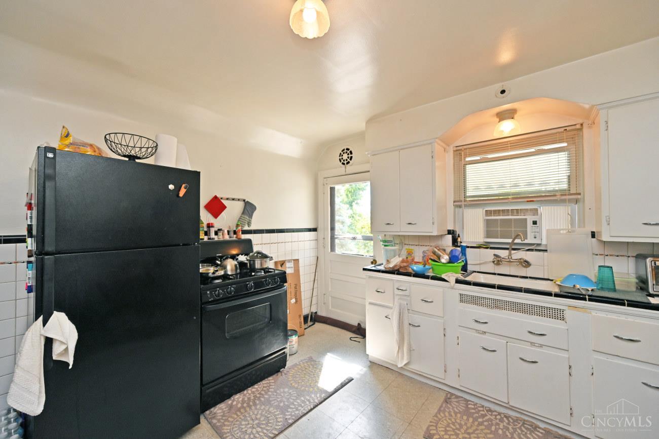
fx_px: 256
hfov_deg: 104.2
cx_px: 330
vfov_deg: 81.2
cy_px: 220
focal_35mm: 14
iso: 200
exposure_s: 1/125
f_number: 5.6
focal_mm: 14
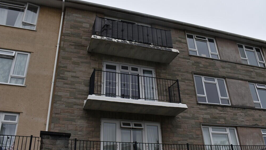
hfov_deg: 58.7
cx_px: 132
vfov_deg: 35.1
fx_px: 237
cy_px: 72
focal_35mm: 34
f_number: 7.1
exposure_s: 1/250
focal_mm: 21
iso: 200
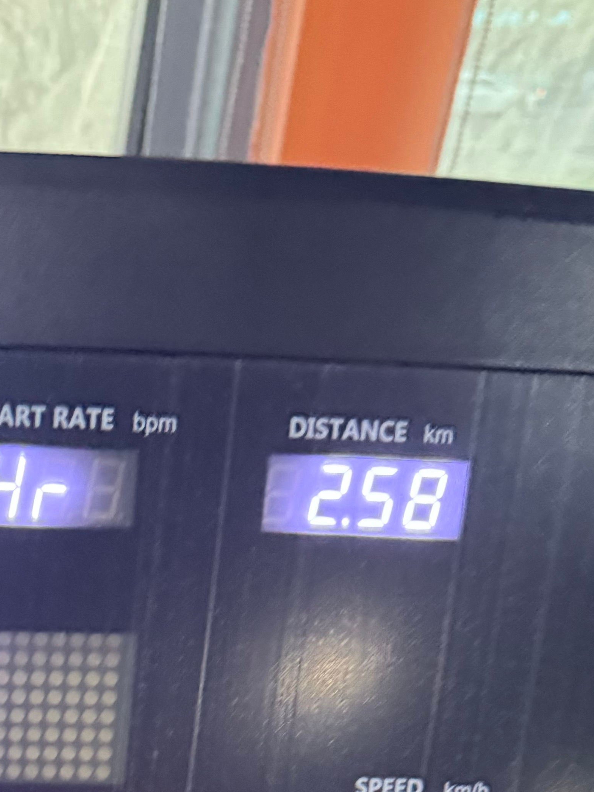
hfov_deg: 20.3
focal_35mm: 66
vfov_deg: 25.1
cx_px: -180
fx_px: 1510
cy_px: 1050
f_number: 1.78
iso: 640
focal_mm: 6.76
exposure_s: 1/57
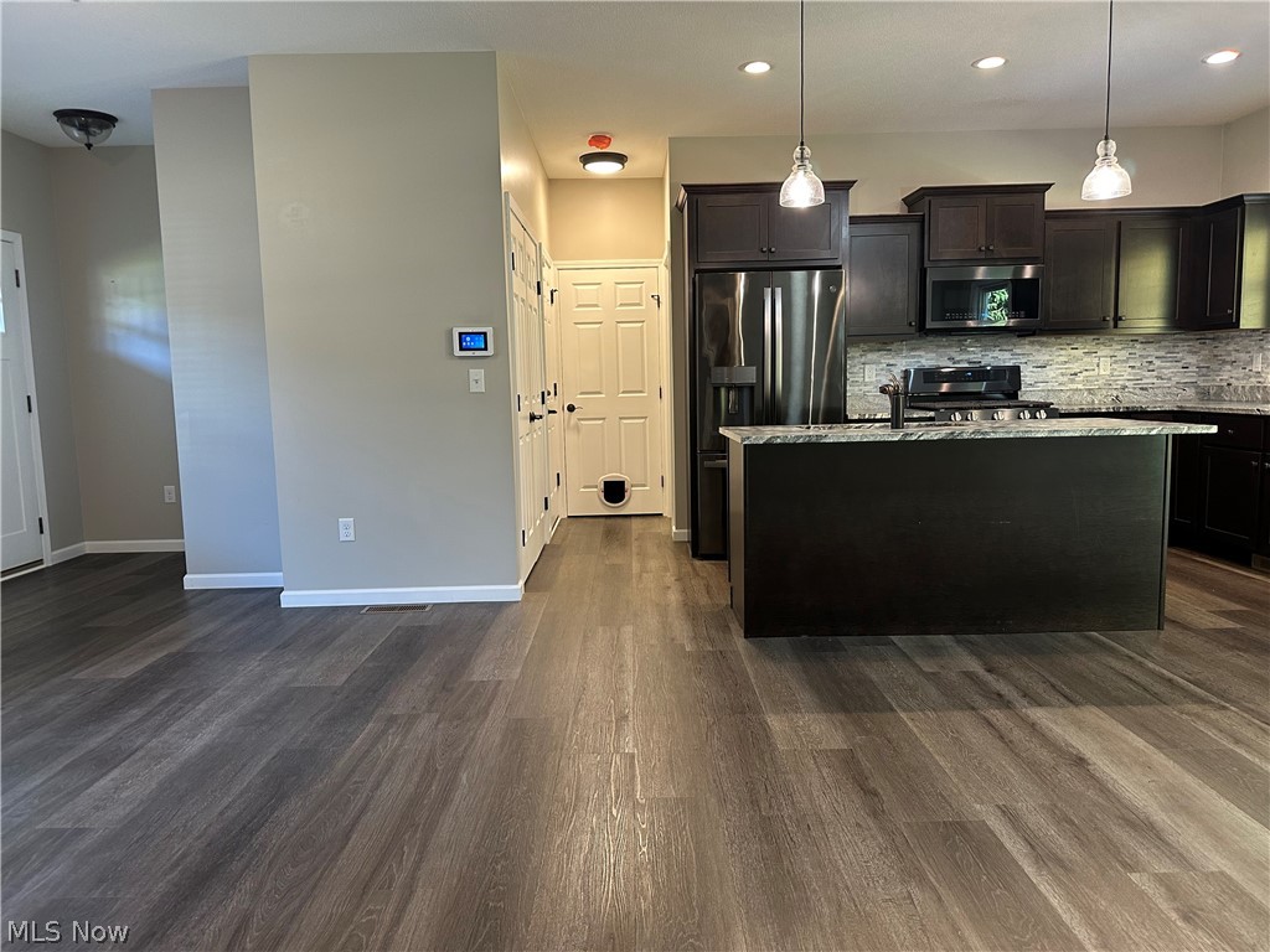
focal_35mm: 24
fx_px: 881
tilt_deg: -6.0
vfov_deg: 56.8
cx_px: 635
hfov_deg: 71.6
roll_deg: +0.9
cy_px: 476
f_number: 1.78
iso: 250
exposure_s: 1/60
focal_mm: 6.86
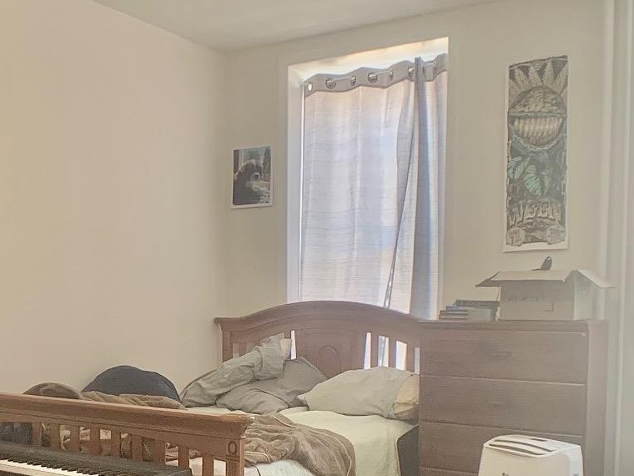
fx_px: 1264
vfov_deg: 21.1
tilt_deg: -4.2
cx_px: 185
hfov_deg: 27.9
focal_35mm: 69
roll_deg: -0.3
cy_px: 380
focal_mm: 4.25
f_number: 1.8
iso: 100
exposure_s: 1/60
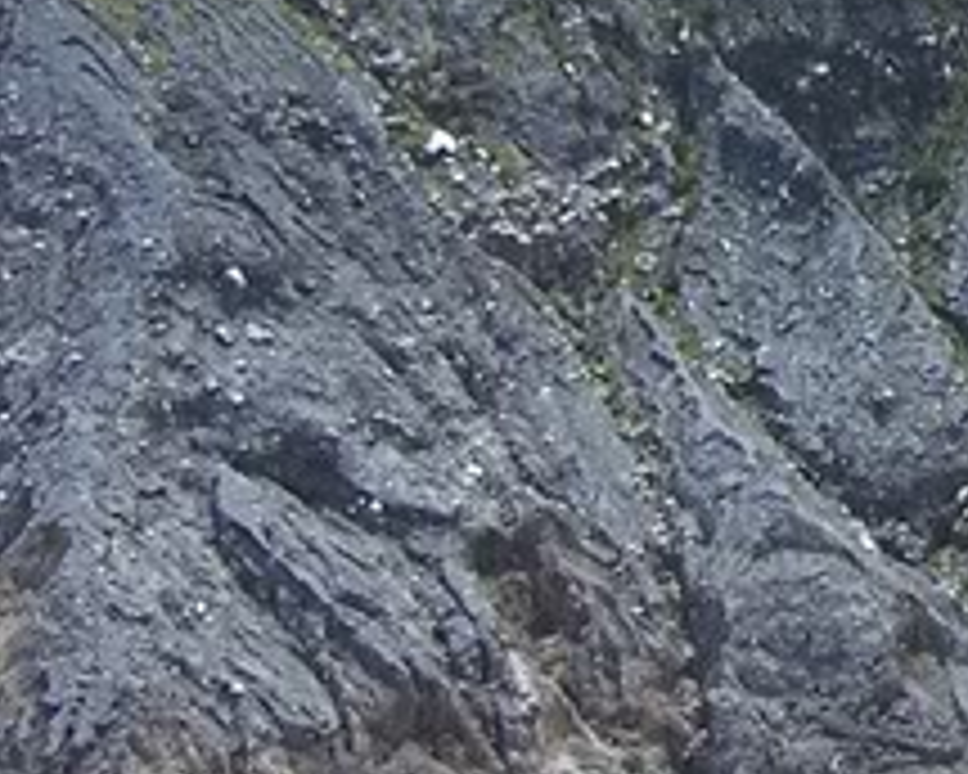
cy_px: 54
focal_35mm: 138
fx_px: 3954
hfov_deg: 12.6
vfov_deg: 11.1
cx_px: 1792
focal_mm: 6.3
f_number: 4
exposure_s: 1/500
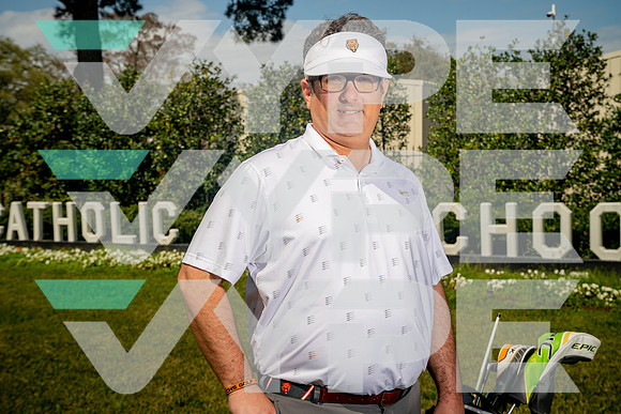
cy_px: 207
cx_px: 310
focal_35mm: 51
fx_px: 880
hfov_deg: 38.9
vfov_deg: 26.5
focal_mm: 51
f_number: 8
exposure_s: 1/250
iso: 100
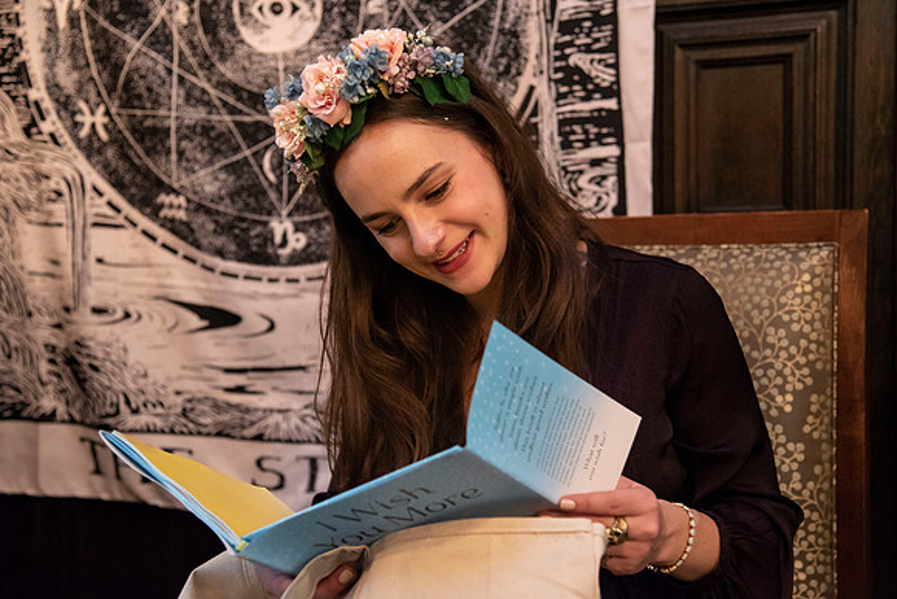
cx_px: 448
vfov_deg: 26.0
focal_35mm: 52
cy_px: 300
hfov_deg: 38.2
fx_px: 1296
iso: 3200
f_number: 4
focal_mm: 52
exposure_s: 1/200
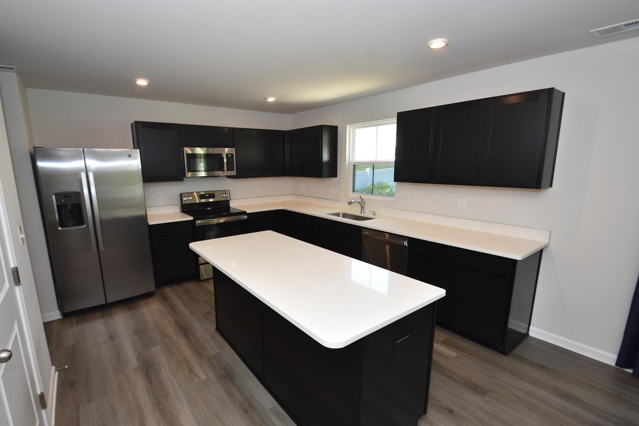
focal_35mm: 16
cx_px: 306
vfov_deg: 73.7
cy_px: 219
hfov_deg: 96.7
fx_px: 284
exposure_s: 1/60
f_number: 5.6
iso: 400
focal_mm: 10
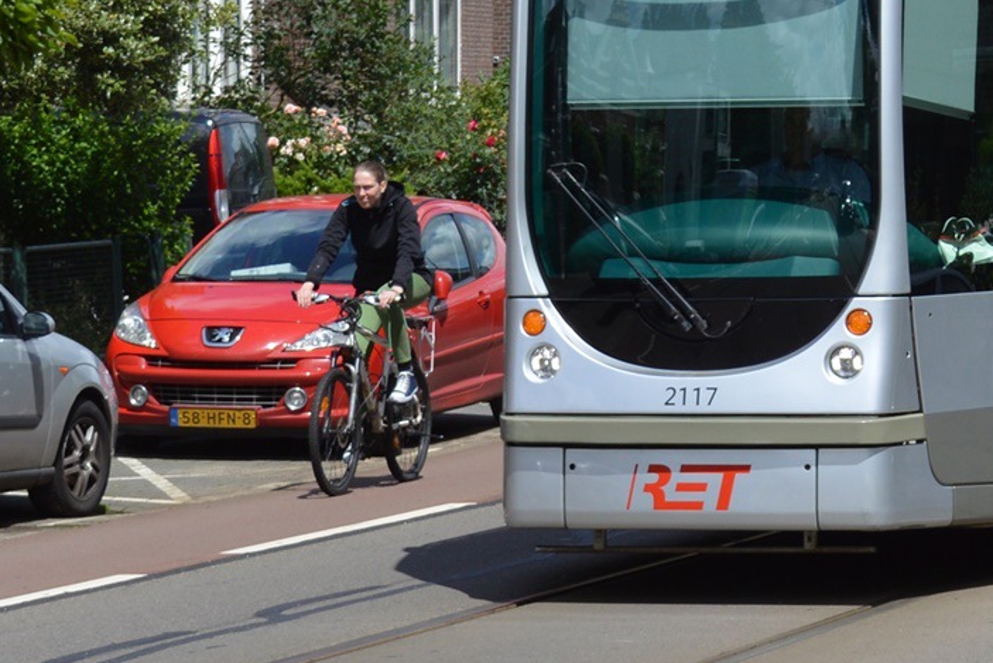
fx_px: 3955
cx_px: 1181
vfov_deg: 9.5
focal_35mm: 143
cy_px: -75
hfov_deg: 13.9
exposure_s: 1/400
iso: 100
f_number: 8
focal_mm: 35
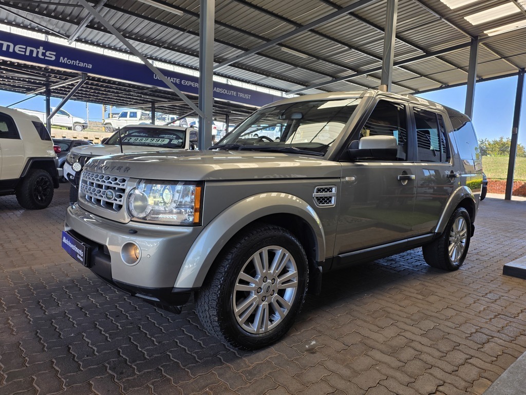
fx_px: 349
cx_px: 263
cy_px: 198
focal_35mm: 23
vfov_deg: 58.9
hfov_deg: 73.9
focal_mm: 6.25
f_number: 1.7
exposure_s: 1/359
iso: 40
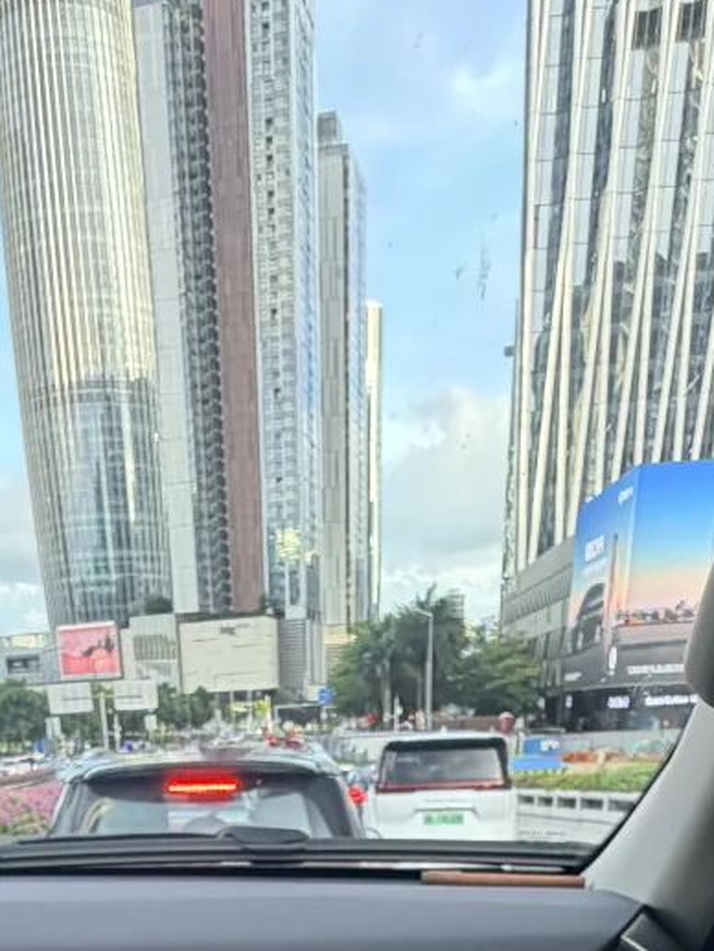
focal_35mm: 39
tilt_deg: -29.5
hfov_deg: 36.6
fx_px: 1072
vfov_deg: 32.5
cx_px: 272
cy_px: 1297
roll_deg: +2.7
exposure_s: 1/118
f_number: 2.2
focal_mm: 2.22
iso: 125
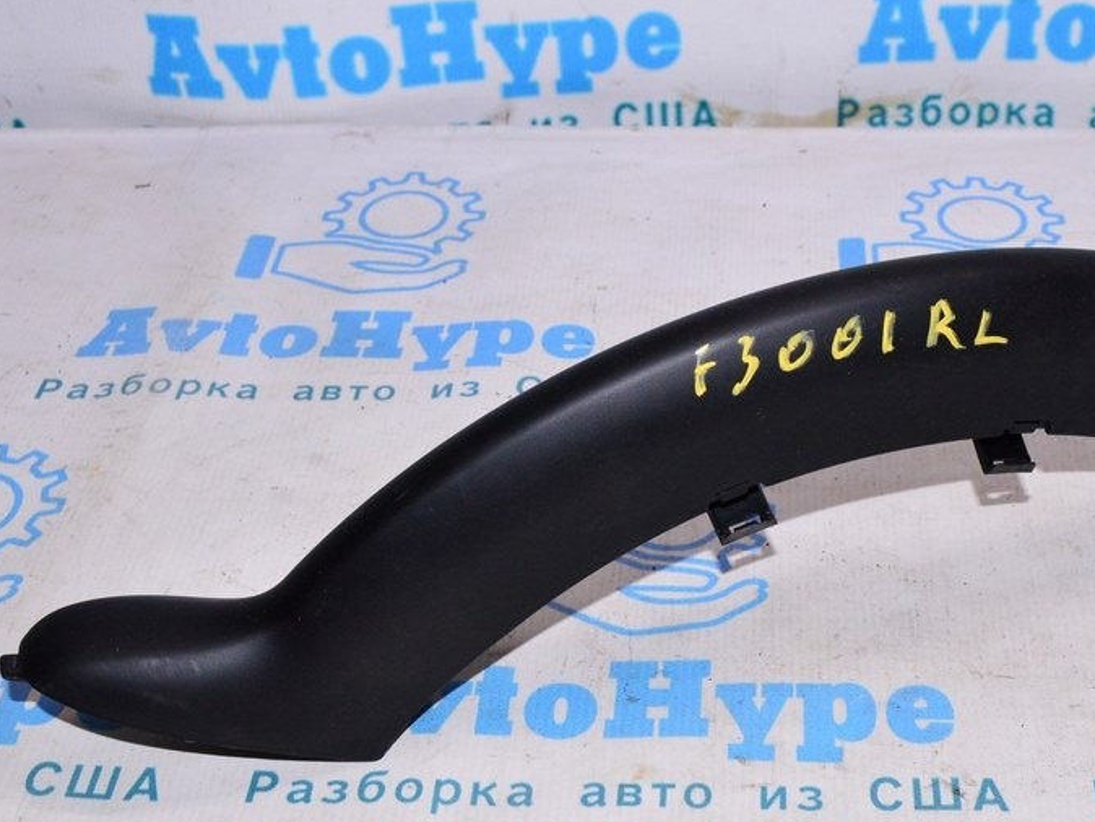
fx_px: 1732
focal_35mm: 55
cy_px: 542
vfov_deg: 26.6
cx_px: 718
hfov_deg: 34.8
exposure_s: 1/200
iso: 1600
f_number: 8
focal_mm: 25
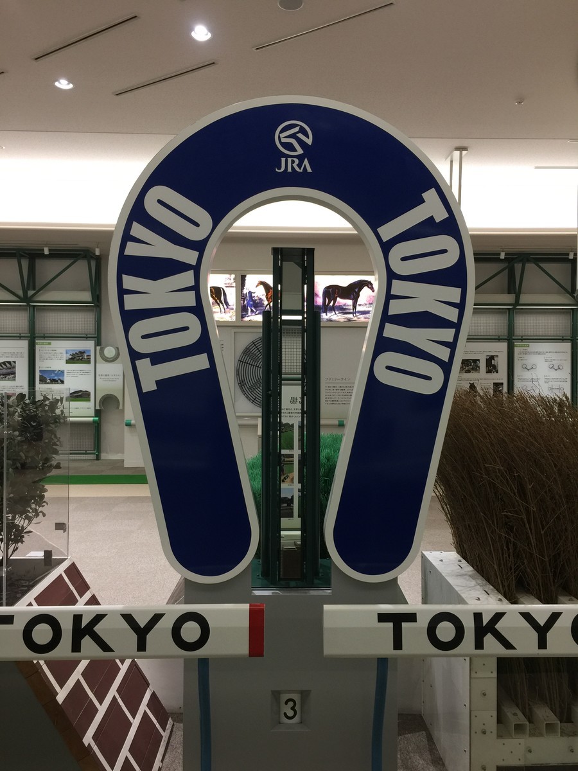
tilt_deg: +0.8
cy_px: 386
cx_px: 289
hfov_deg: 48.2
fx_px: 646
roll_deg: -0.5
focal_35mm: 29
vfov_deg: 61.7
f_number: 2.2
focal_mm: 4.15
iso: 40
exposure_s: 1/17
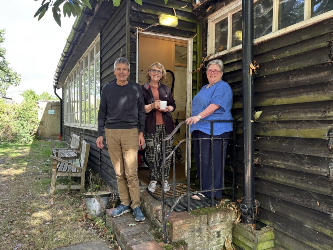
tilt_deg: -0.6
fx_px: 250
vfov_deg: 53.1
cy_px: 125
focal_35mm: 26
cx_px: 166
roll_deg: -1.2
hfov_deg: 67.3
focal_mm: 5.96
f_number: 1.6
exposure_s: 1/121
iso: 80
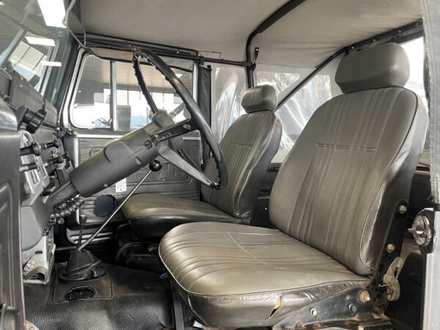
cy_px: 165
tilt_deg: -3.2
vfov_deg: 53.1
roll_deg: -0.6
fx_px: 330
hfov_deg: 67.3
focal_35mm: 26
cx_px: 220
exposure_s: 1/63
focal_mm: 4.2
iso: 125
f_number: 1.6
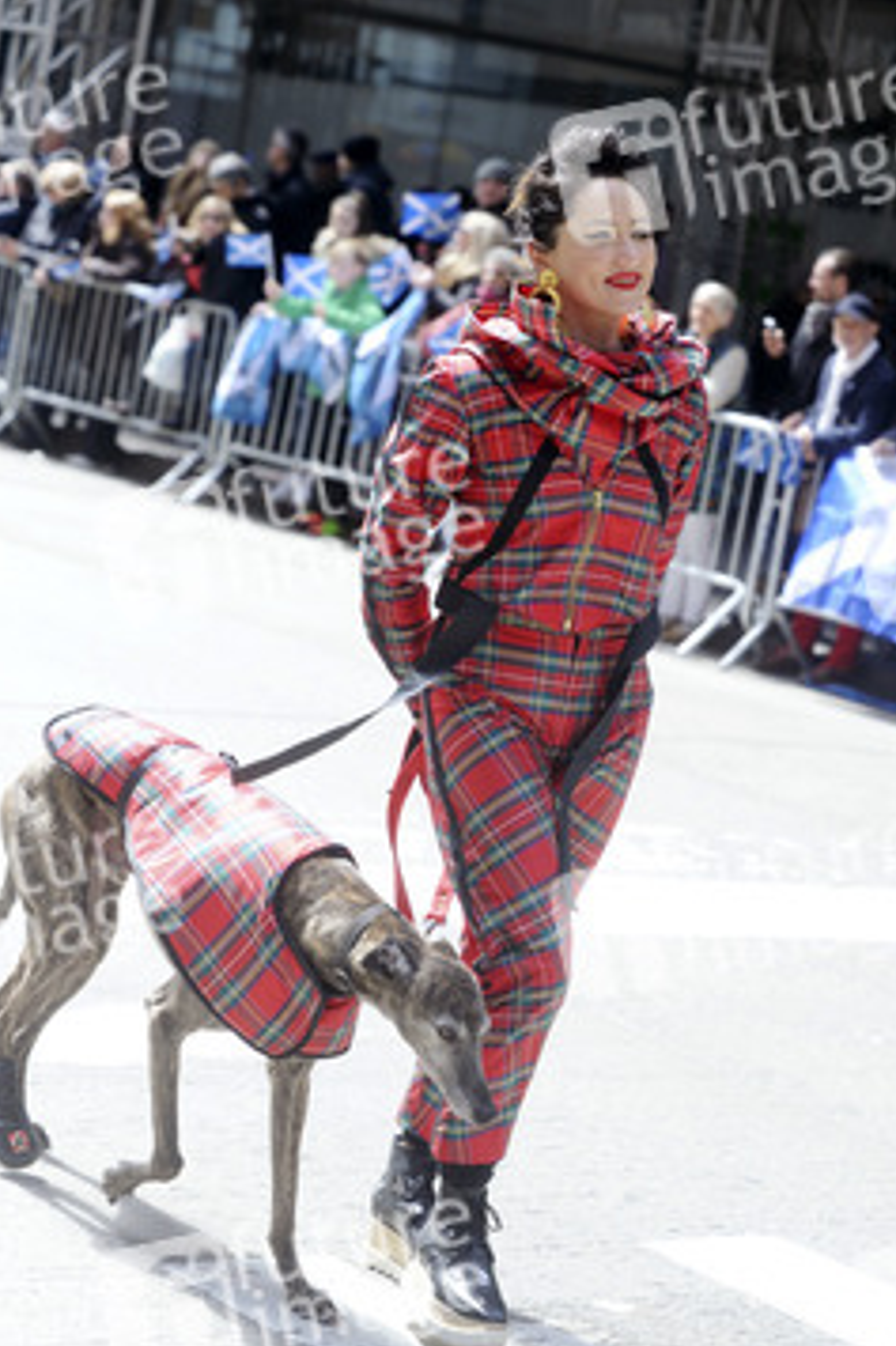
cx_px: 403
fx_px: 3363
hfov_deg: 15.2
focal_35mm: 90
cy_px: 722
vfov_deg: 22.6
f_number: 8
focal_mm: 80
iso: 640
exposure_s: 1/1000
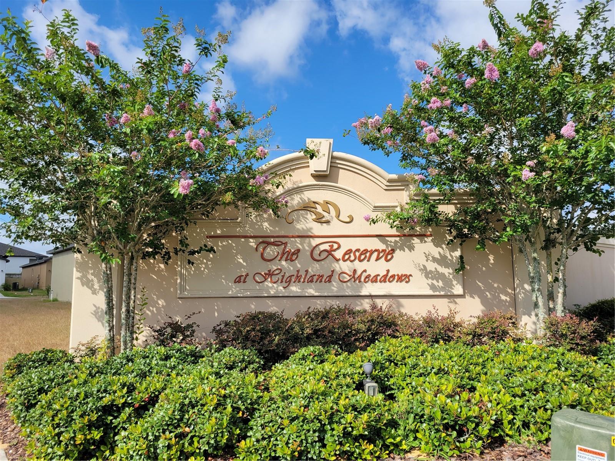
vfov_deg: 53.1
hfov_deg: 67.3
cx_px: 308
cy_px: 230
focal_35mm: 26
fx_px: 462
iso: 40
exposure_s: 1/2216
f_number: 1.8
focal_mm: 5.4
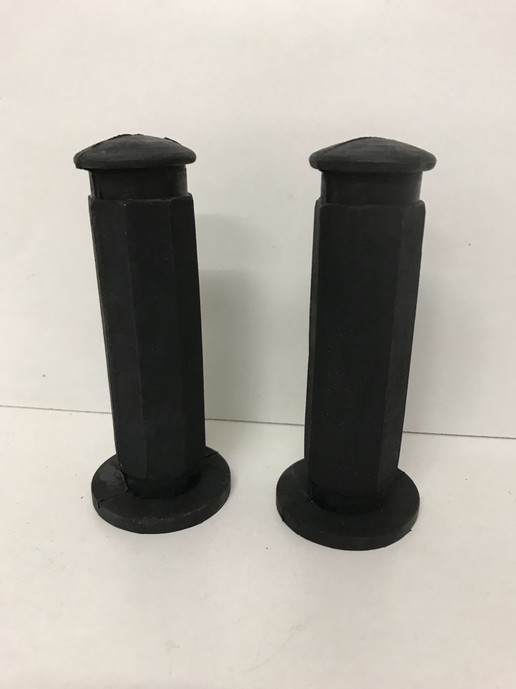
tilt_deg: -20.3
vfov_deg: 63.4
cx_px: 258
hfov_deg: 49.7
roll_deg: +1.0
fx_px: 557
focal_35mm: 28
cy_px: 344
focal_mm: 3.99
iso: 40
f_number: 1.8
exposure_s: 1/17
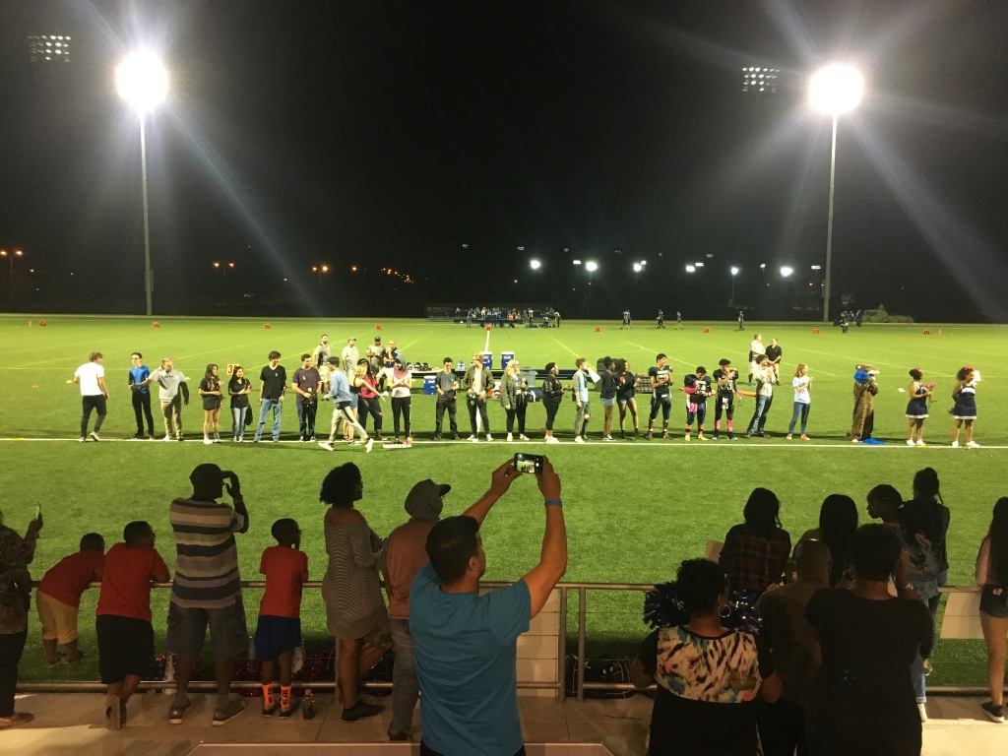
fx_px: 844
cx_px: 504
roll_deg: -0.1
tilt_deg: -5.1
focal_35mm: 29
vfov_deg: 48.2
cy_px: 378
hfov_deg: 61.7
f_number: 2.2
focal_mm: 4.15
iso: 200
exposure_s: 1/30
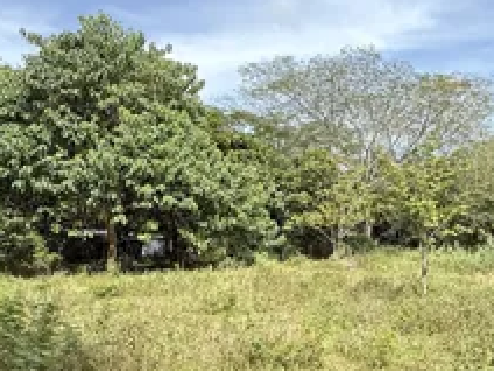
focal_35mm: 42
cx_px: 397
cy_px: 289
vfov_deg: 33.5
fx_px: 599
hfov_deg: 42.7
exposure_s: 1/574
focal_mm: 2.22
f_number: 2.2
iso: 50
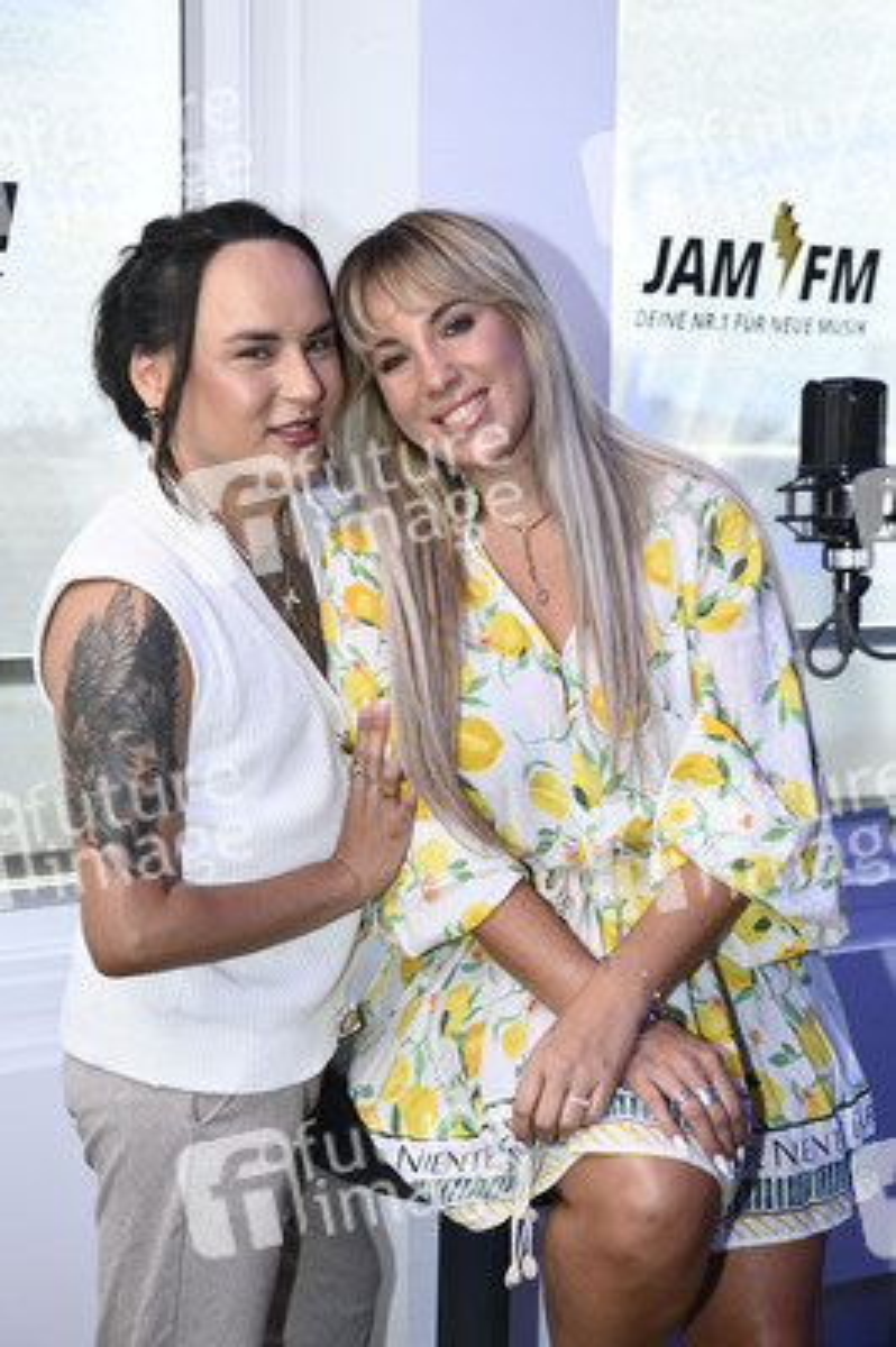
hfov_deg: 24.2
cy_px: 674
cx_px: 448
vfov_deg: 35.7
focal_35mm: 56
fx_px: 2094
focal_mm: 56
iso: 1250
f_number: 4.5
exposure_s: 1/200
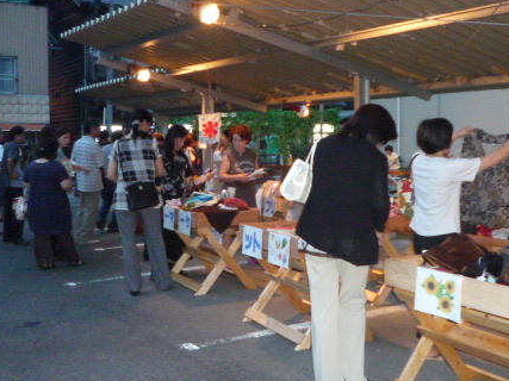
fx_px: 662
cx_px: 274
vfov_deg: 32.1
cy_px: 157
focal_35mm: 45
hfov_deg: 42.1
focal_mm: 4.4
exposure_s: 1/30
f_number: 2.8
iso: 640
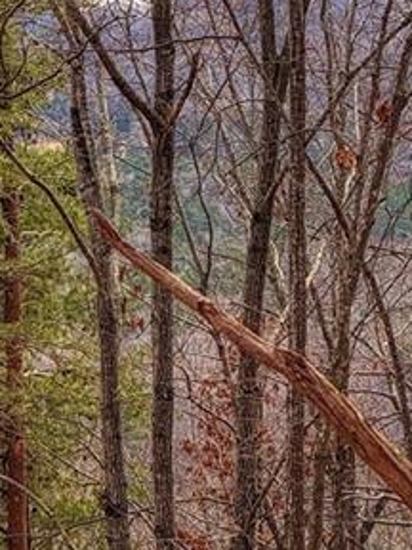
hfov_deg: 4.6
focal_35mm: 320
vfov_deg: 6.2
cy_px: 124
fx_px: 5078
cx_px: 366
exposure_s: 1/601
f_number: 2.8
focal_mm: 15.66
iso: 50
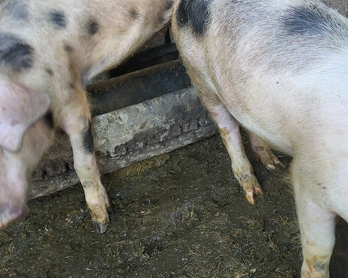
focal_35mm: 43
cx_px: 213
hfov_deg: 42.6
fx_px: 443
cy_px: 93
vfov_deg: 34.6
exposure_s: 1/100
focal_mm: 5.4
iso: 160
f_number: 1.8
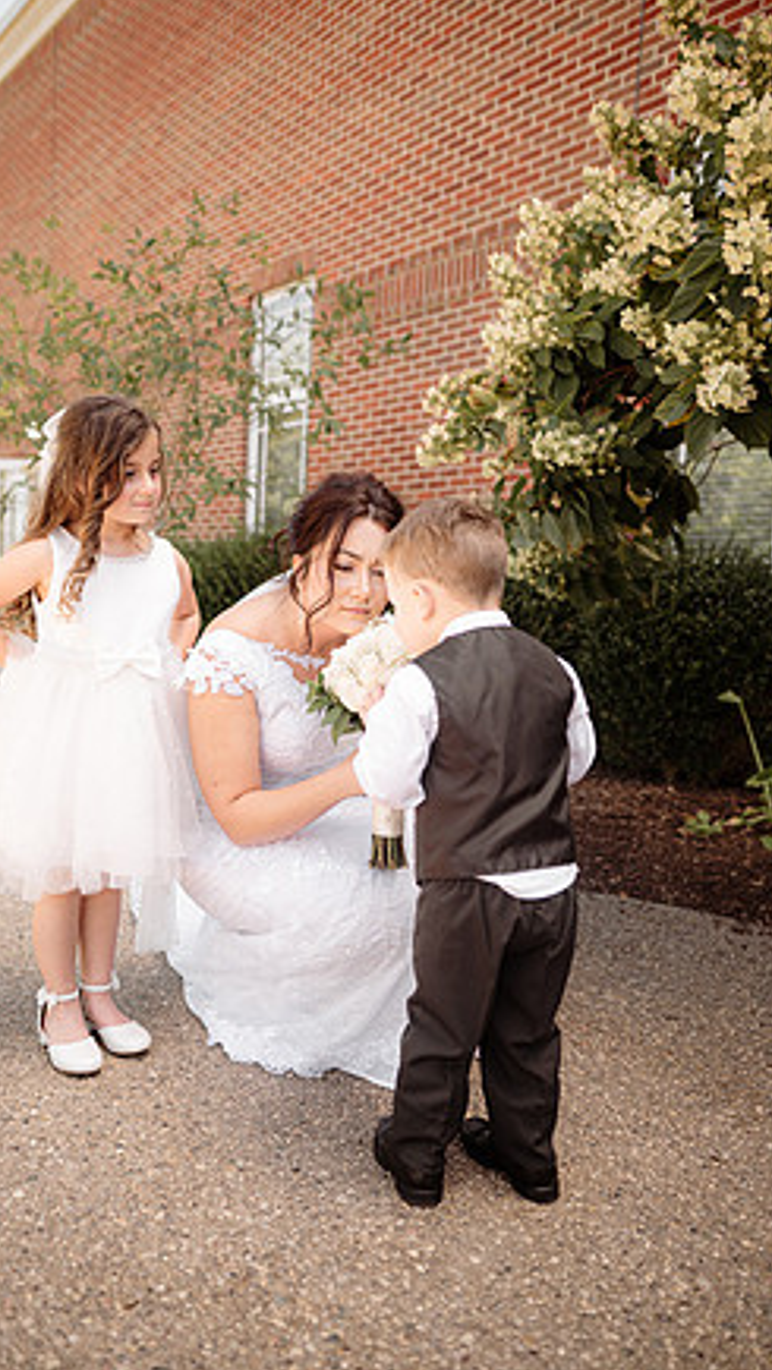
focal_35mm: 26
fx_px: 945
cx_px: 312
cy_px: 696
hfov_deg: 44.2
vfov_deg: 71.9
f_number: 2.2
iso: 125
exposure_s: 1/500
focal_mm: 24
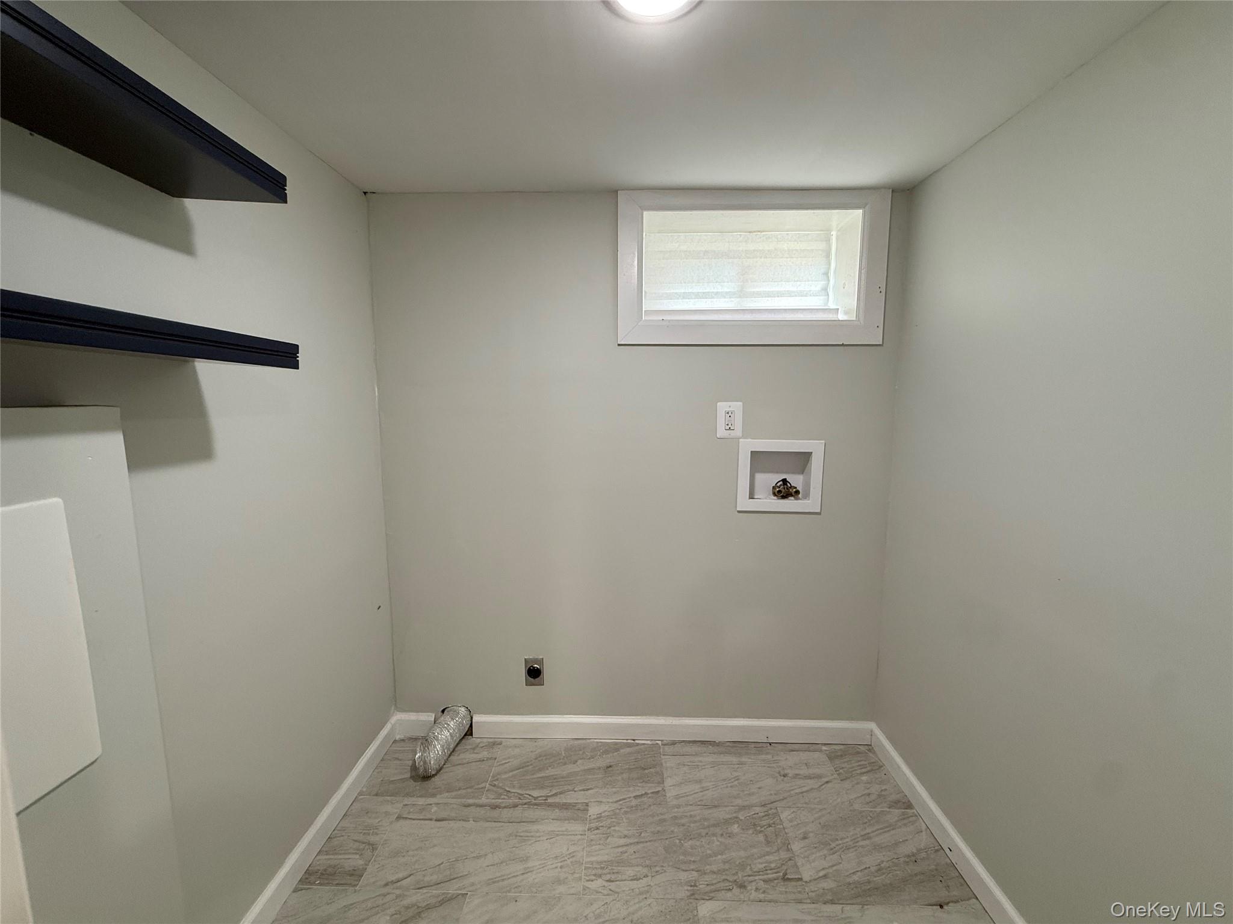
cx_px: 616
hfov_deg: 102.1
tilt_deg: -7.1
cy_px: 462
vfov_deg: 85.7
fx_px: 499
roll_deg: +0.0
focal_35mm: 14
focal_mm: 2.22
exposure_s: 1/120
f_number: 2.2
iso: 125
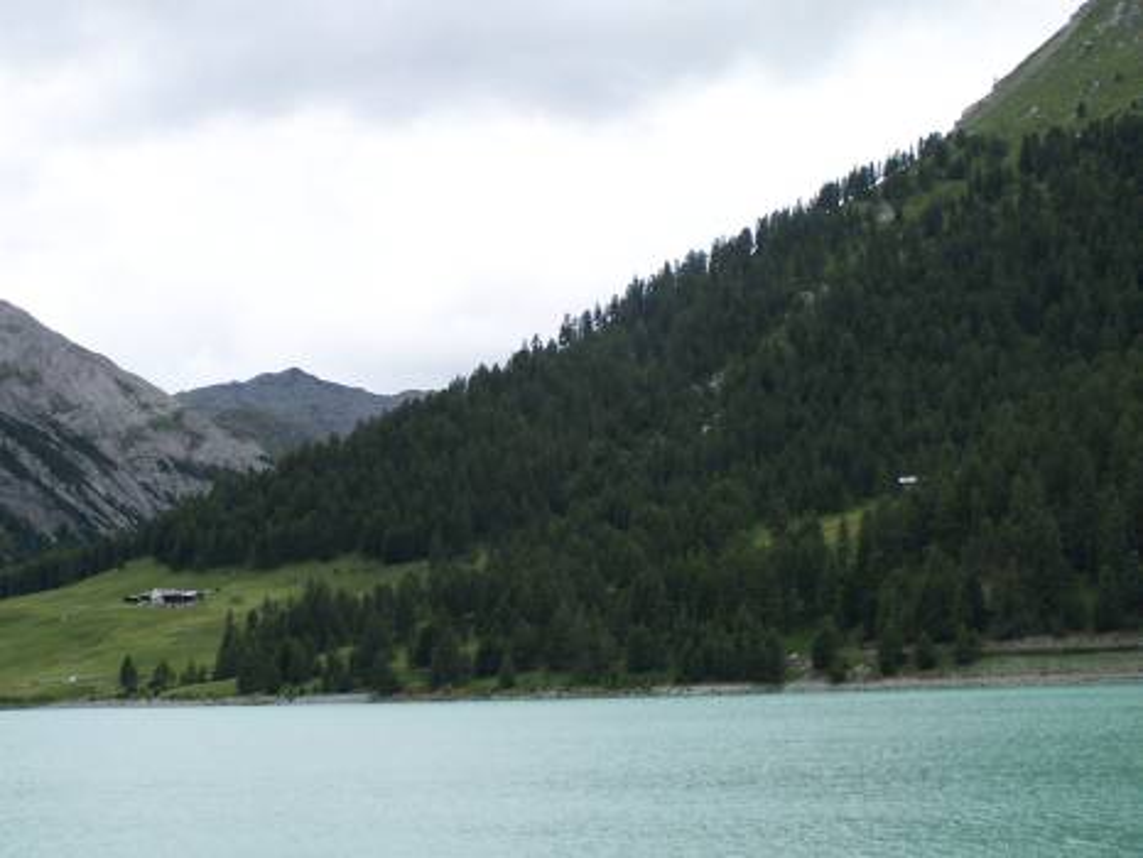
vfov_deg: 19.7
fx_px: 2478
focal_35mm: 75
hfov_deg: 26.0
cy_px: 429
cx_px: 572
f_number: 3.2
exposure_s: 1/500
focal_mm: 12.4
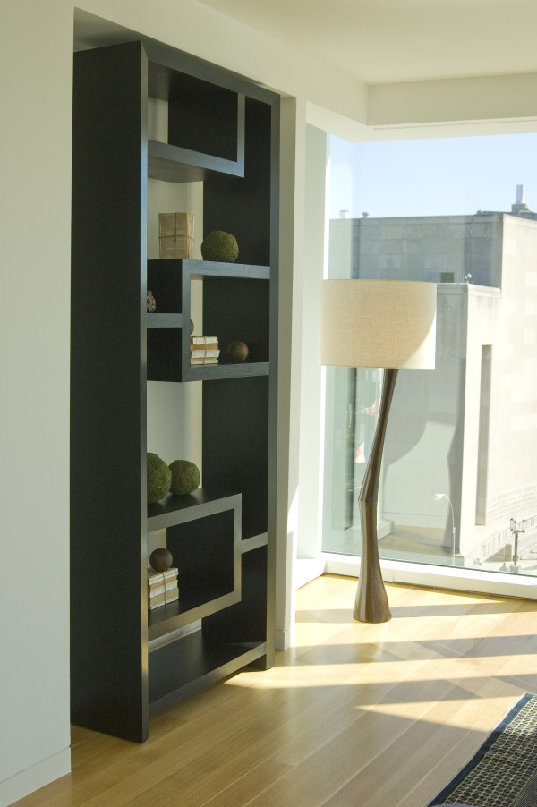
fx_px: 941
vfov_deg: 46.4
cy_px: 404
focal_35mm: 42
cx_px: 268
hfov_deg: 31.8
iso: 250
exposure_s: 1/500
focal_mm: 28
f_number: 5
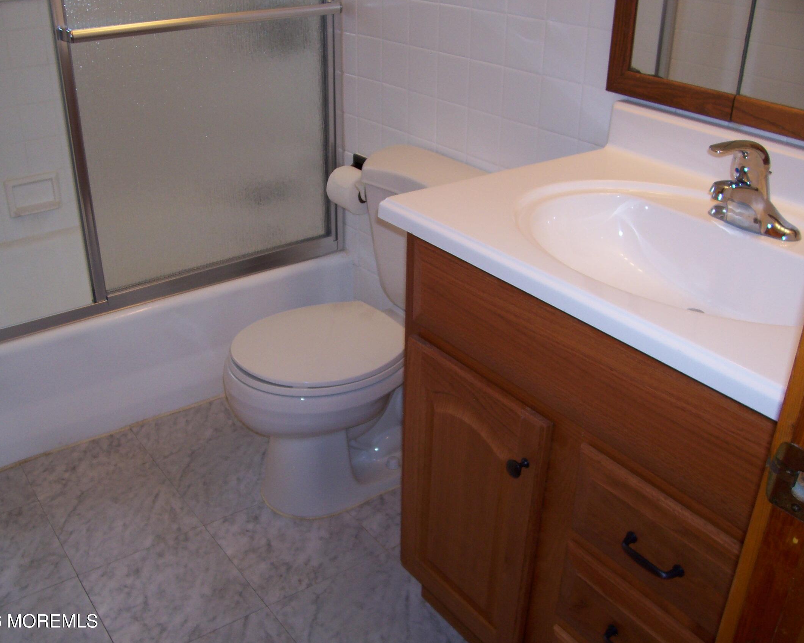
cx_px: 382
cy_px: 324
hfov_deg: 50.3
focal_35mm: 36
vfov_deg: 41.2
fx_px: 857
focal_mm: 5.6
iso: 80
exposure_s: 1/64
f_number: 2.7
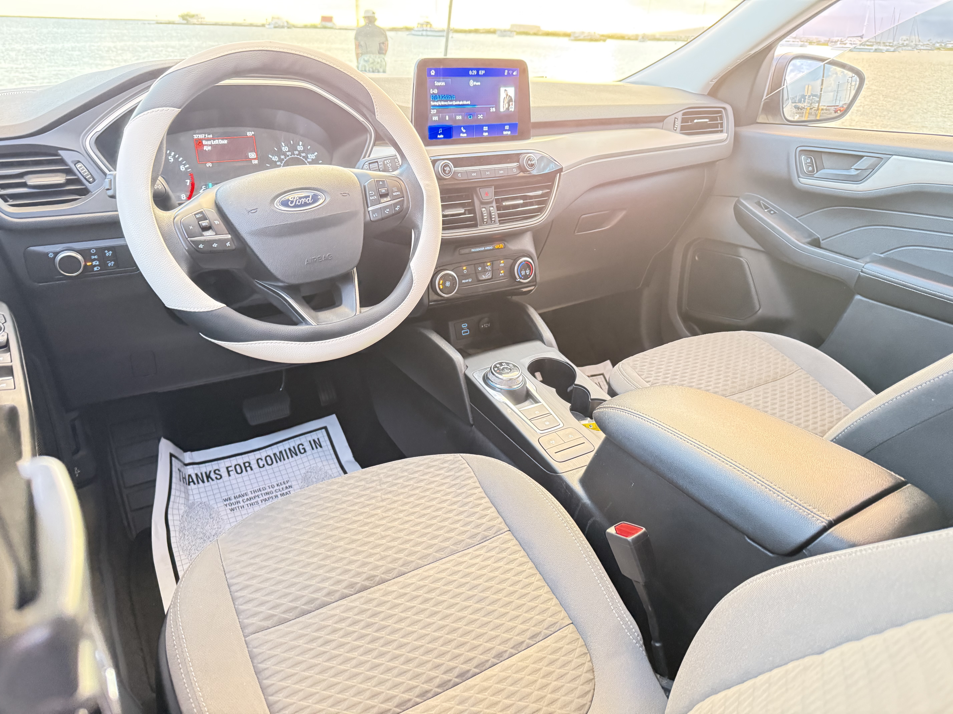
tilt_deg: -28.0
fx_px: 661
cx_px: 476
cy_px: 357
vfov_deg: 56.8
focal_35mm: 24
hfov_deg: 71.6
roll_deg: -1.4
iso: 800
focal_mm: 6.76
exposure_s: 1/59
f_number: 1.78
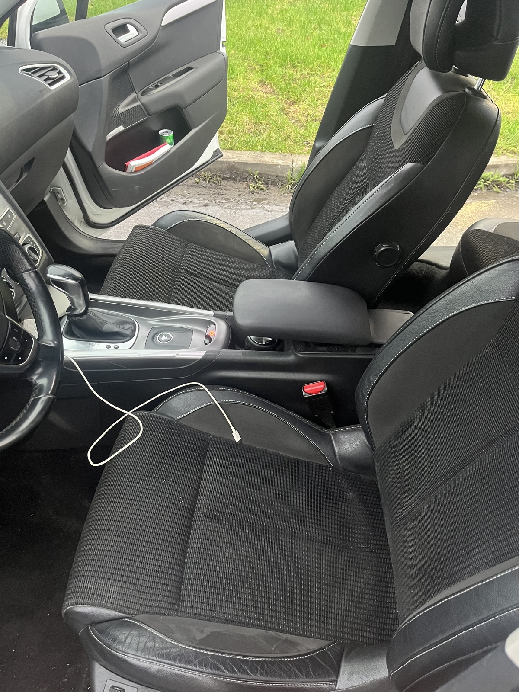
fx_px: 520
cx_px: 260
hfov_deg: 53.1
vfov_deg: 67.3
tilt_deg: -44.4
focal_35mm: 26
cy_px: 346
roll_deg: +2.4
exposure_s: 1/33
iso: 500
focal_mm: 5.1
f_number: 1.6
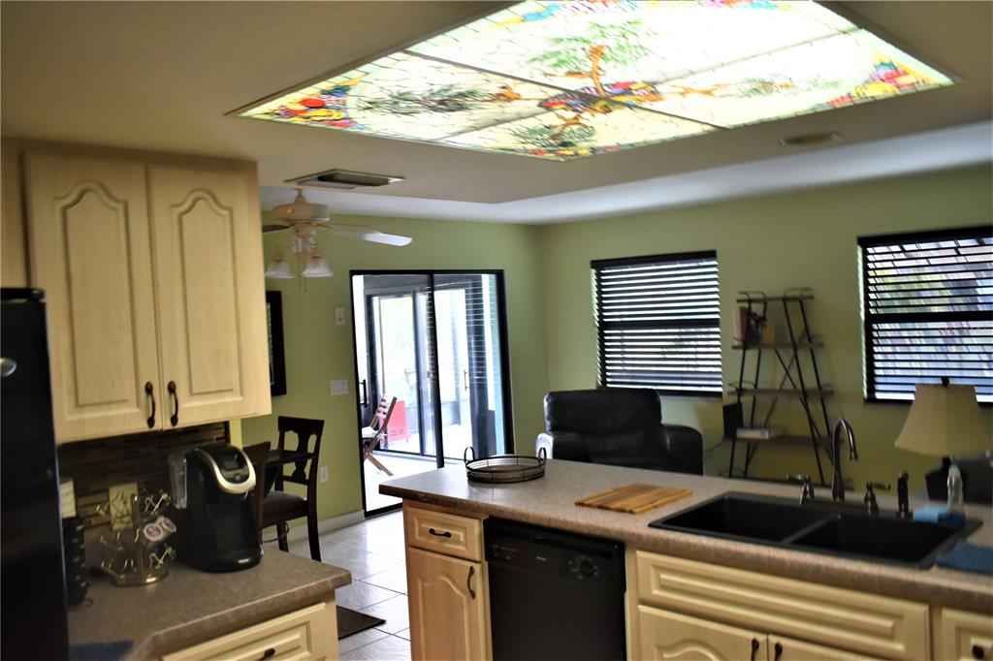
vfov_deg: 43.6
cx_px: 496
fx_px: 827
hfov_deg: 61.9
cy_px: 330
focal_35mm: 30
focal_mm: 20
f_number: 3.8
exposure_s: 1/60
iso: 800
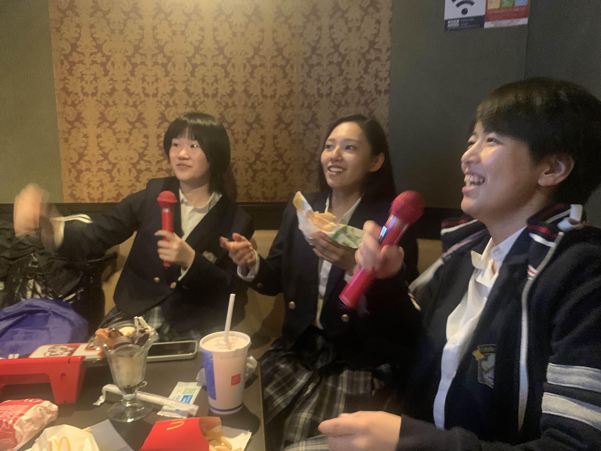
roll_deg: +1.5
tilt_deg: -10.7
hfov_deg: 67.3
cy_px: 226
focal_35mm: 26
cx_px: 300
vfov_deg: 53.1
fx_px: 451
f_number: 1.8
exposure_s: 1/20
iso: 640
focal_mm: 4.25
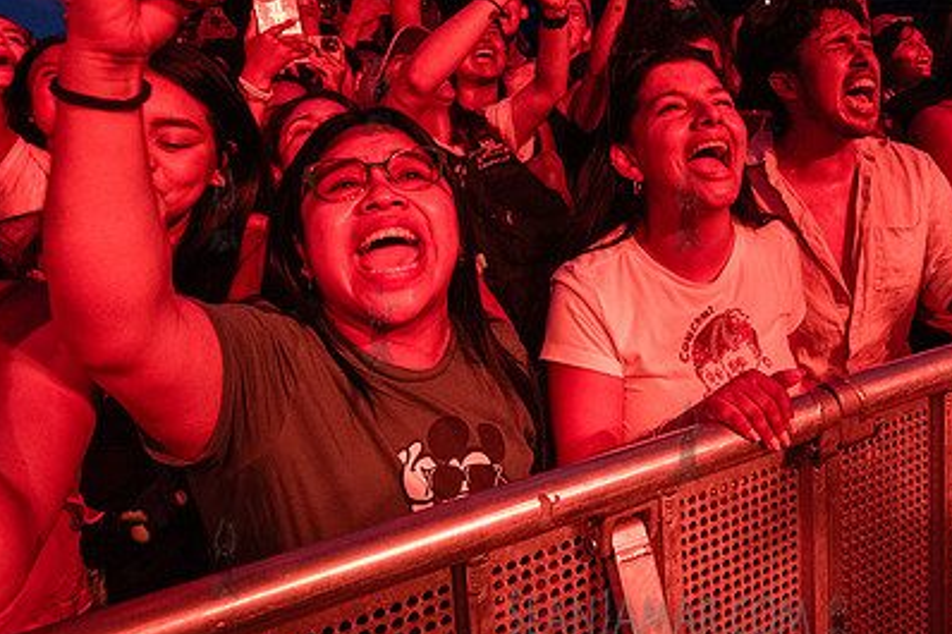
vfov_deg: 37.4
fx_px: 925
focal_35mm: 35
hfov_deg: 52.6
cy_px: 209
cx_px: 686
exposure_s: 1/500
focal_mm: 24
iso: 6400
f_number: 5
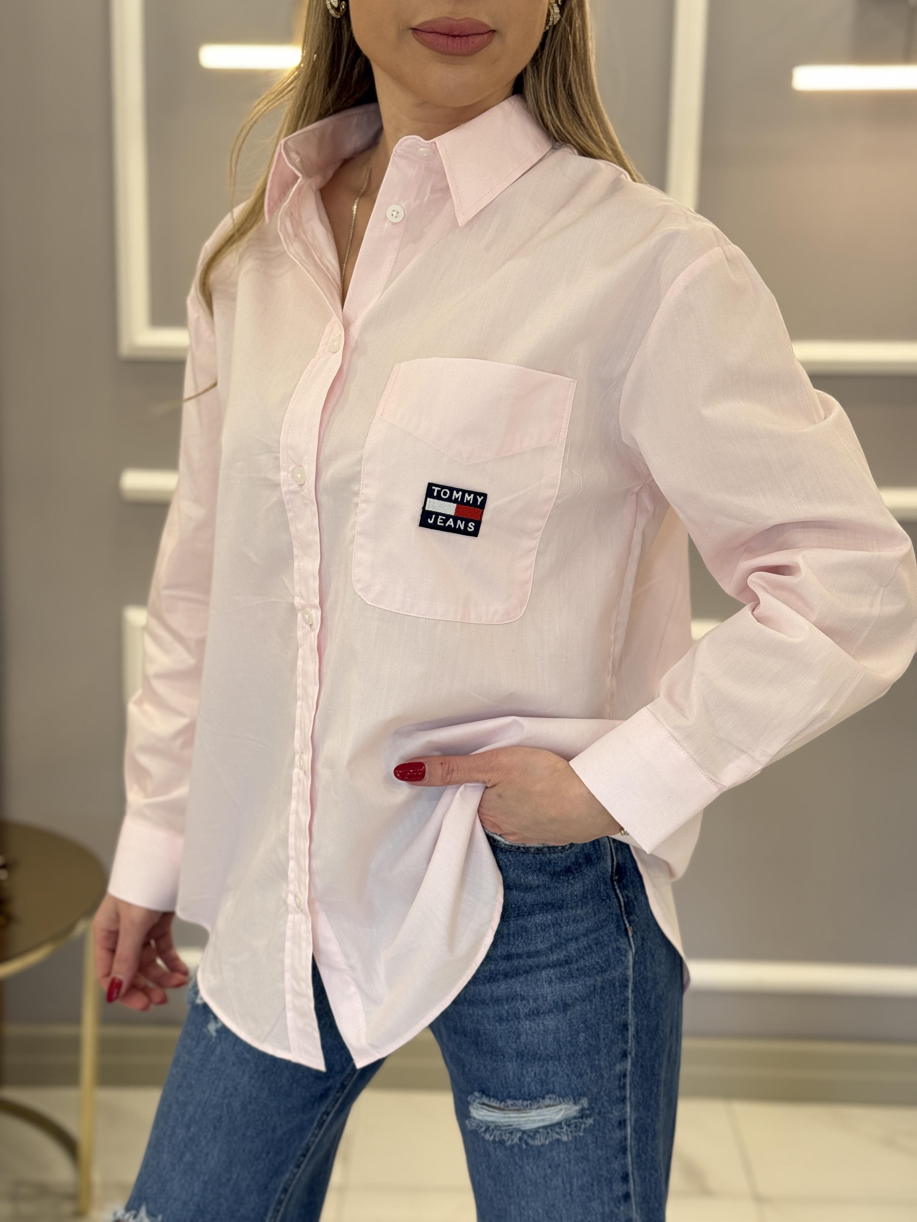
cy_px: 611
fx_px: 1695
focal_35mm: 48
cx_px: 458
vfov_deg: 39.7
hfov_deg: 30.3
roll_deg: -1.5
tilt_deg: -10.4
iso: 80
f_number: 1.78
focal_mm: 6.76
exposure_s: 1/121
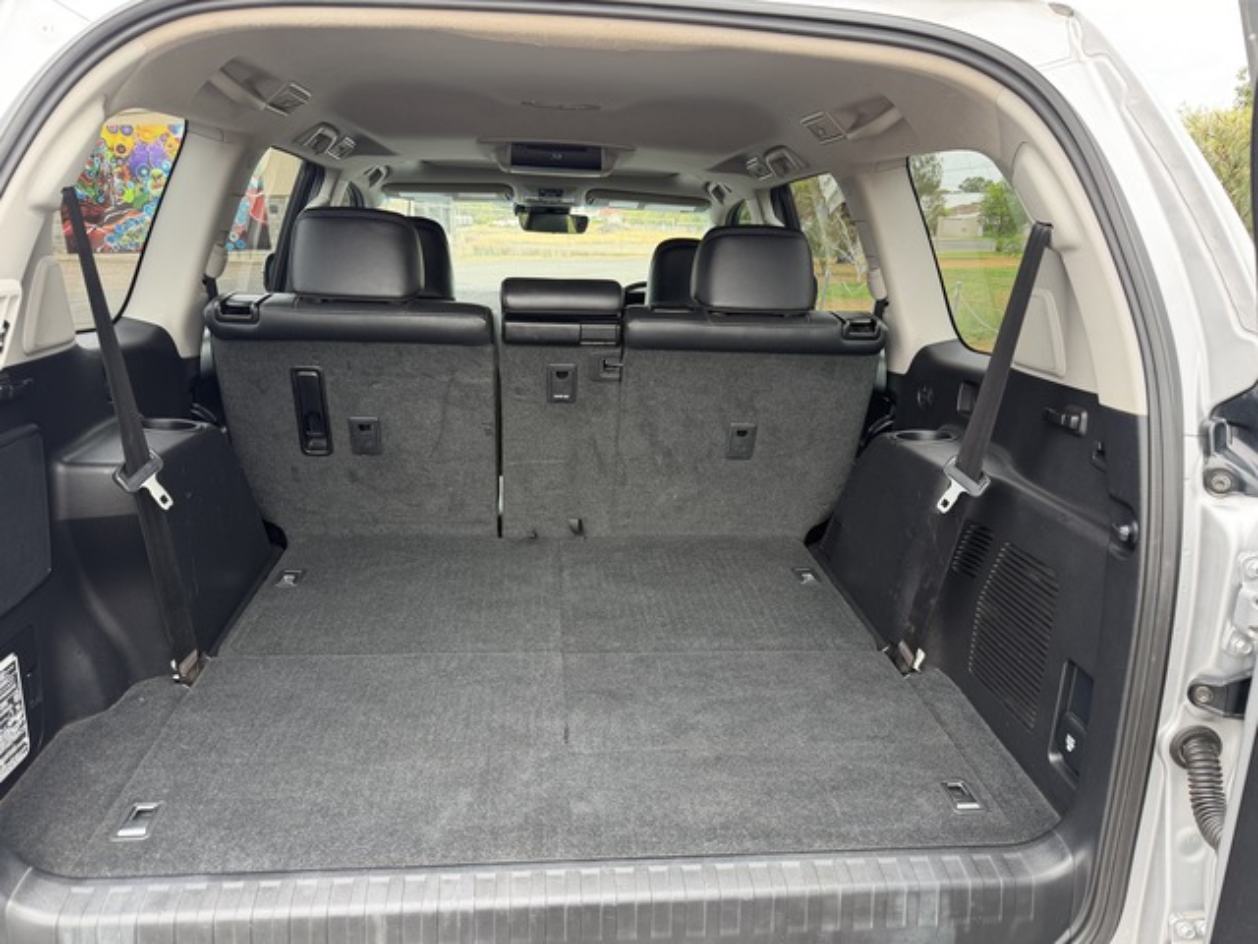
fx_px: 872
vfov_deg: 56.8
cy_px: 472
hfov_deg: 71.6
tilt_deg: -16.3
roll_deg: +1.6
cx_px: 629
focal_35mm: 24
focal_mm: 6.76
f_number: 1.78
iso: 80
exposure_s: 1/170
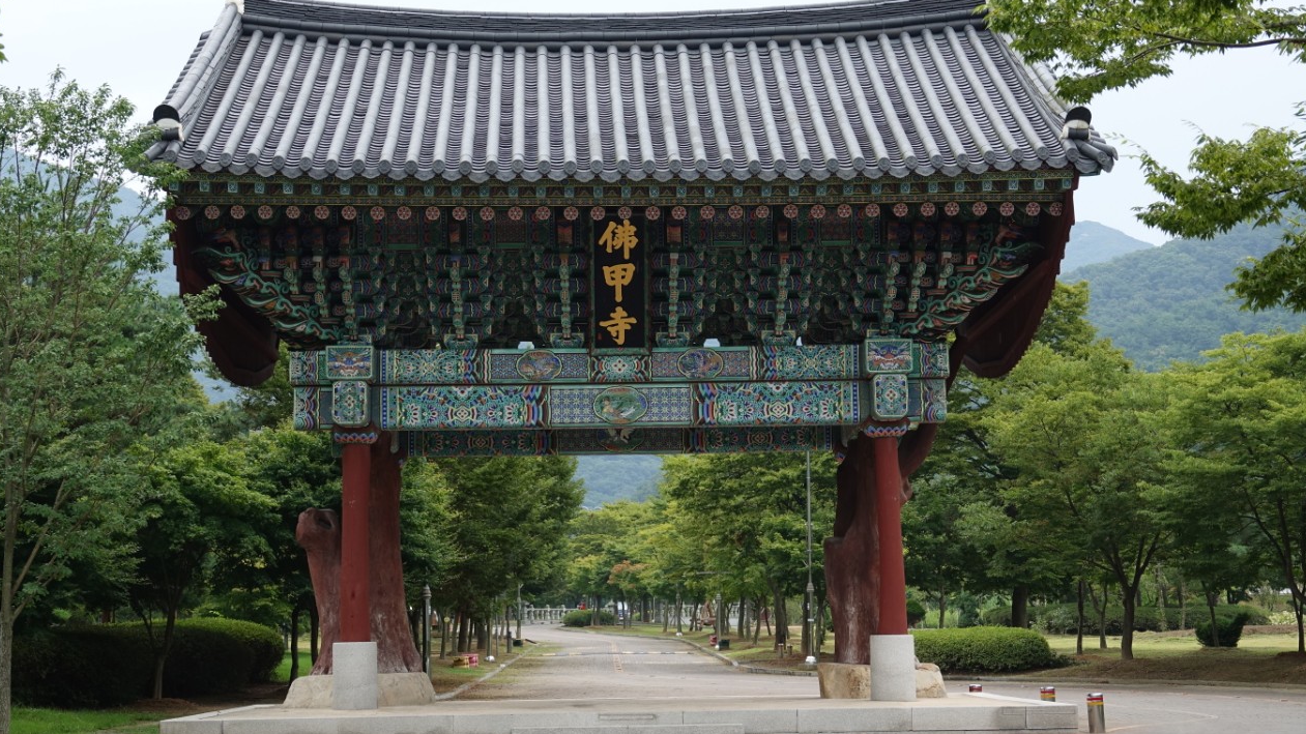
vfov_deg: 18.0
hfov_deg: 31.4
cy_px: 303
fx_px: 2320
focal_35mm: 67
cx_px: 651
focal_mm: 23.09
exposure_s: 1/200
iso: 100
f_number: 3.5
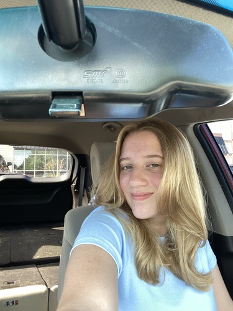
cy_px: 156
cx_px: 116
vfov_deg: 60.0
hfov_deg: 46.8
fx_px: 269
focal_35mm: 30
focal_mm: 2.71
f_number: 2.2
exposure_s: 1/112
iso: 100
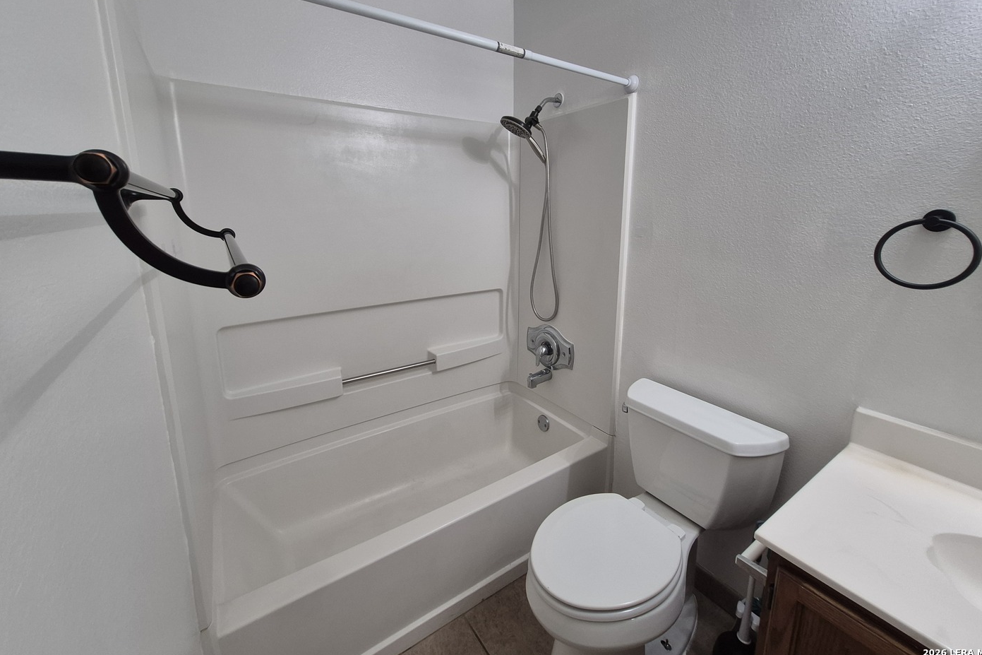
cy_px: 277
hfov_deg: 104.3
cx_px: 489
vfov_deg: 80.6
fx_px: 382
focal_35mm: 14
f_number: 2.2
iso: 80
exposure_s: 1/60
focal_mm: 1.74
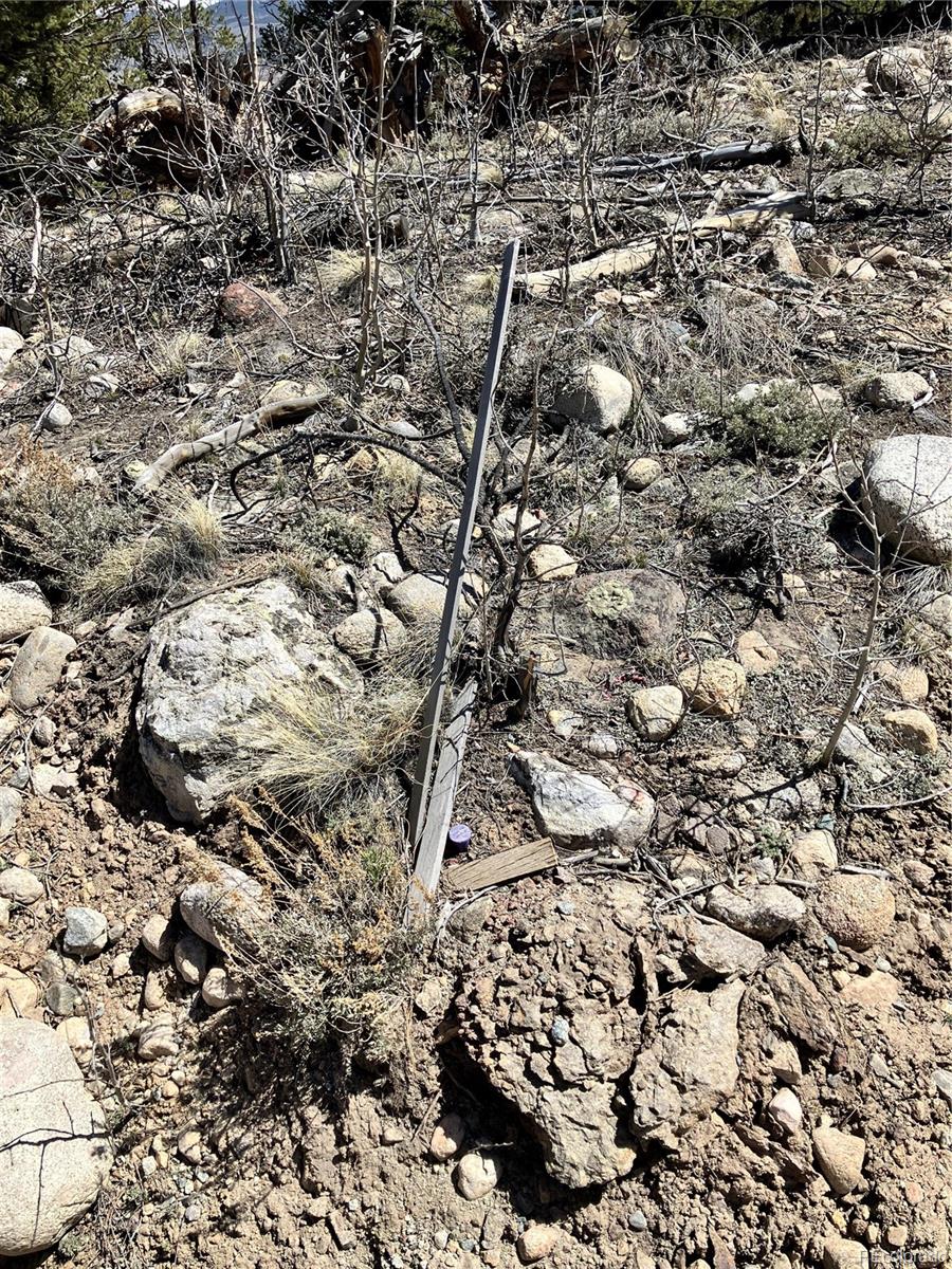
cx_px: 476
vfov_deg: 63.4
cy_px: 634
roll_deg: +3.7
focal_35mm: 28
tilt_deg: -28.6
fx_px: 1027
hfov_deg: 49.7
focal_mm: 3.99
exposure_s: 1/2315
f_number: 1.8
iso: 32
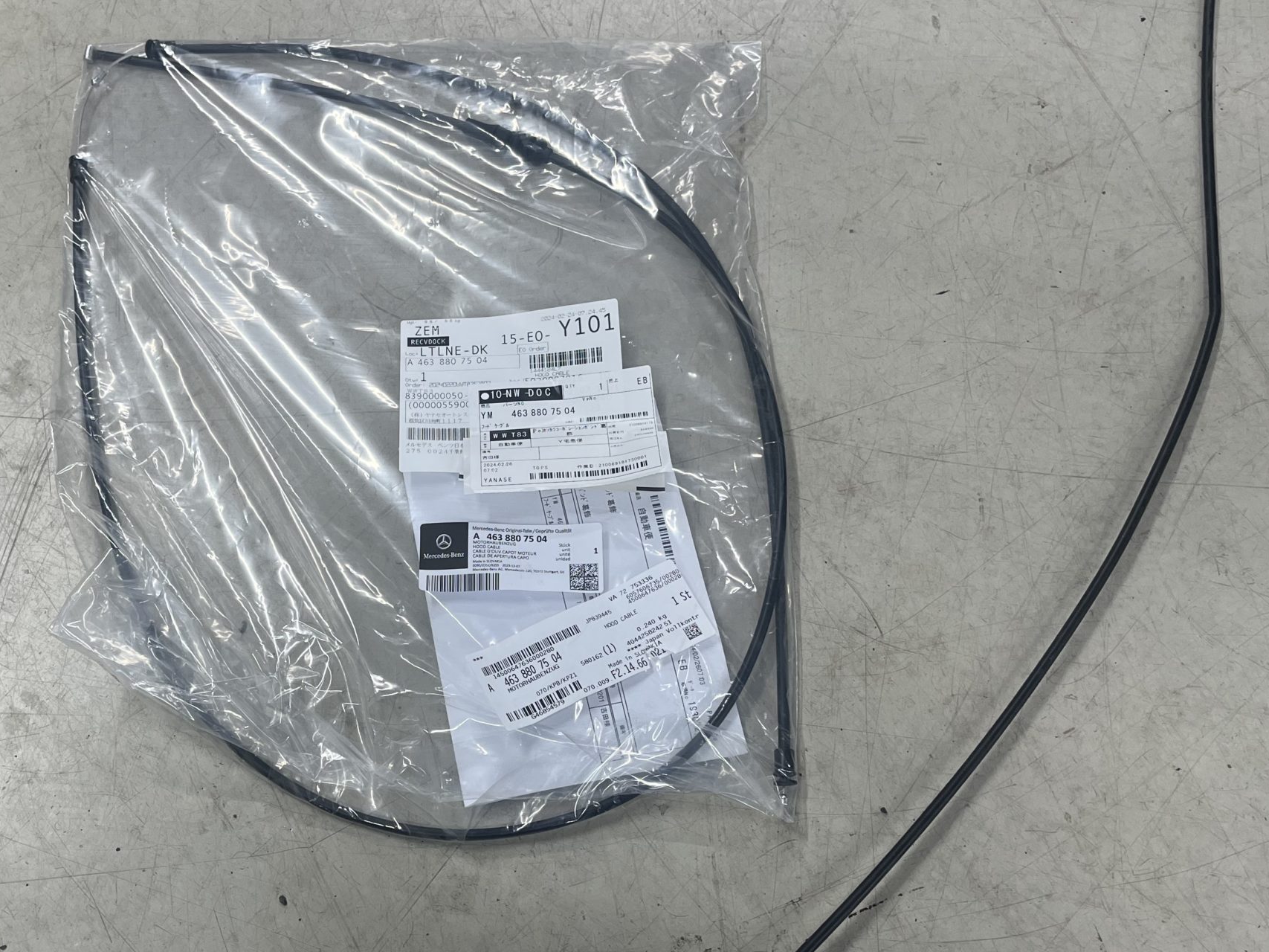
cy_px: 559
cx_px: 409
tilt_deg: -68.6
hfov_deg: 47.0
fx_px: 1430
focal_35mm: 39
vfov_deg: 36.7
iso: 64
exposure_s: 1/100
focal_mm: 5.1
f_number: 1.6
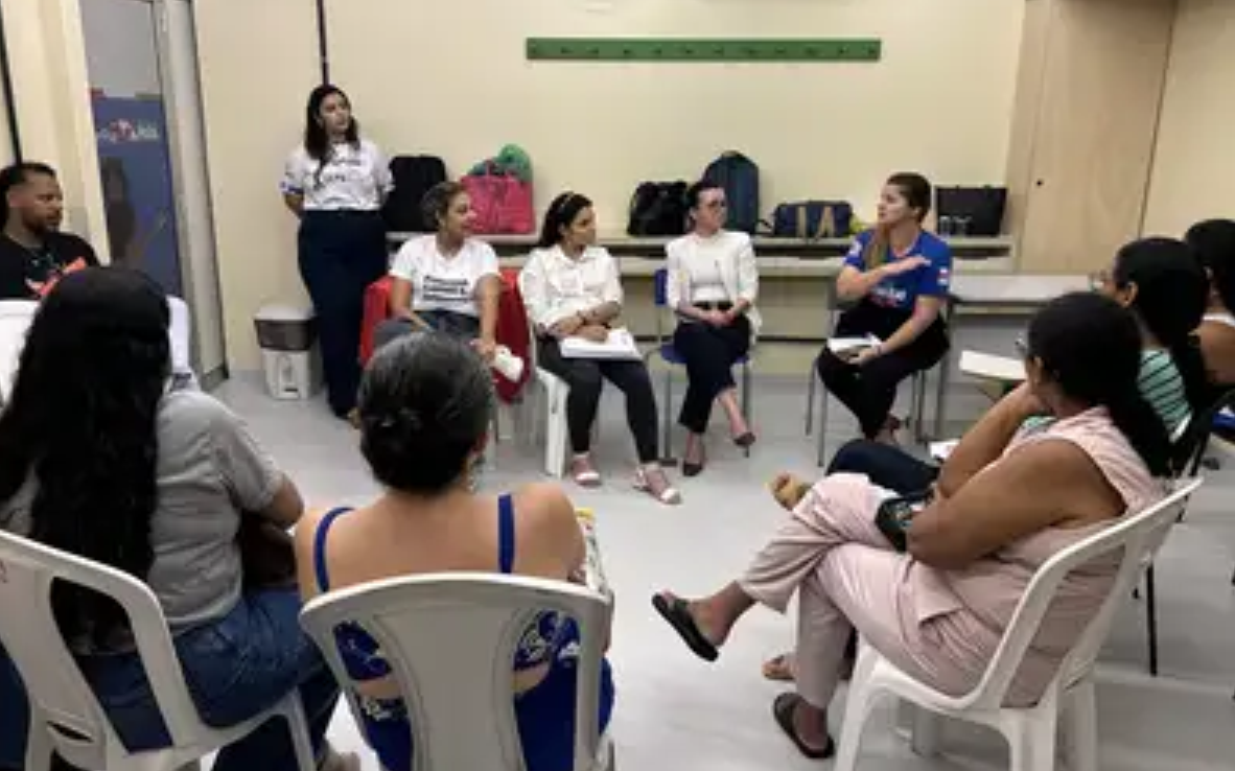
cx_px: 611
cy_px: 351
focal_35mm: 28
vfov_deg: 44.5
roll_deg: -0.2
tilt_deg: -12.8
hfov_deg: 66.5
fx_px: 942
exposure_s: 1/120
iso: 100
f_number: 1.5
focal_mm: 5.7
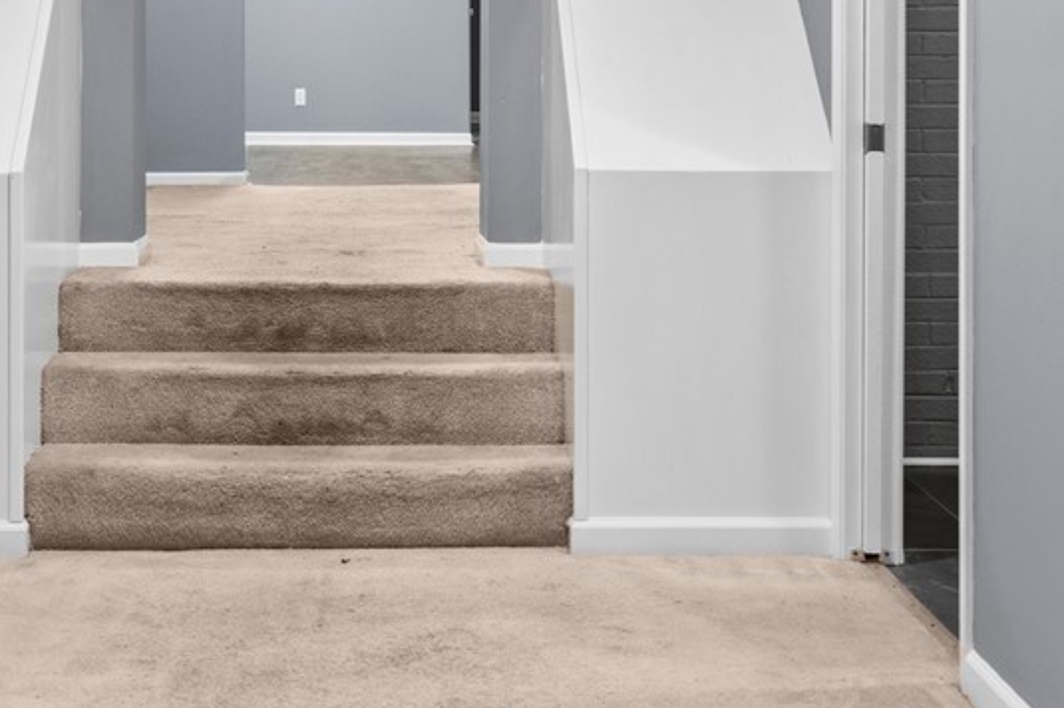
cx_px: 350
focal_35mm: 71
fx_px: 2097
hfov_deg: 28.3
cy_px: 55
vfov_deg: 18.8
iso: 320
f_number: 8
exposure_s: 2
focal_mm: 35
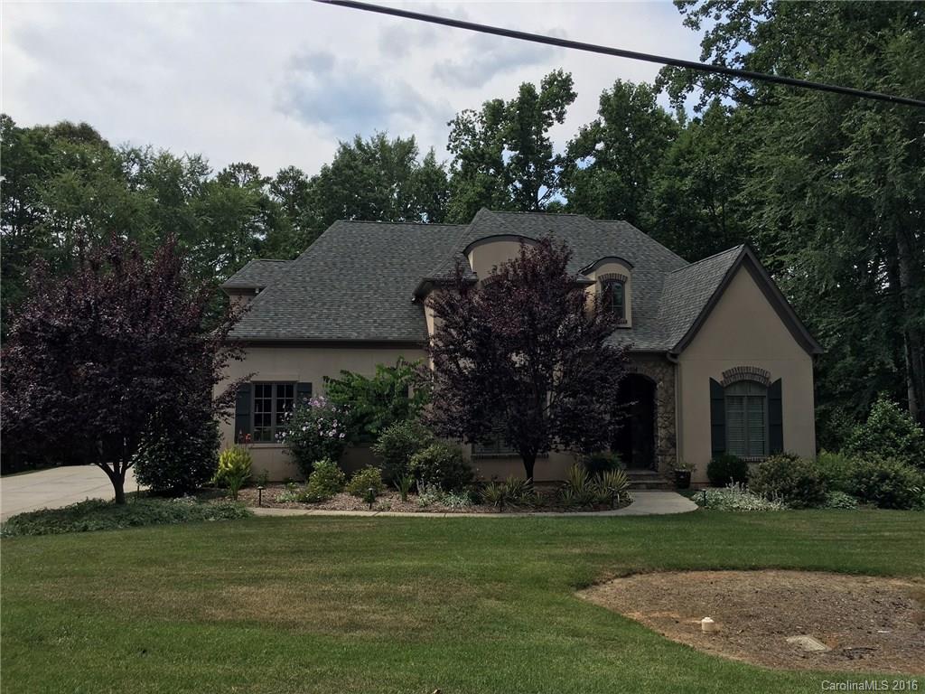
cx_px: 462
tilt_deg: +4.8
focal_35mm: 29
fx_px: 775
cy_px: 347
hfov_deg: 61.7
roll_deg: +0.4
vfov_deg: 48.2
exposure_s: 1/1068
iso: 25
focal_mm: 4.15
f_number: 2.2
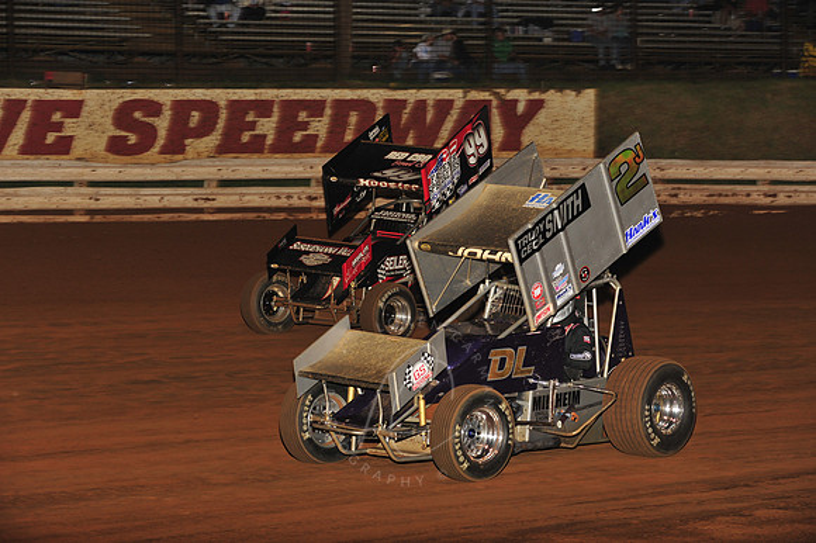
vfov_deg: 12.2
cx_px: 408
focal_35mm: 112
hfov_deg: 18.3
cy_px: 272
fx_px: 2537
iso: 1000
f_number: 6.3
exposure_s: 1/320
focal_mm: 112
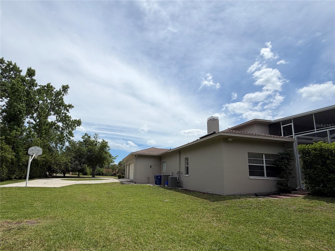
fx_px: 135
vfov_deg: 85.7
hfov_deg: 102.1
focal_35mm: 14
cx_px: 168
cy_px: 126
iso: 20
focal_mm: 2.22
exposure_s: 1/1848
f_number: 2.2
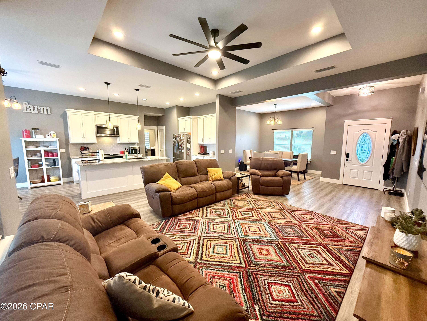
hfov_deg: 102.1
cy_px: 160
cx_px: 214
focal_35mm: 14
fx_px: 173
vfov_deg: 85.7
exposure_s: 1/60
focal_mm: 2.22
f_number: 2.2
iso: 400
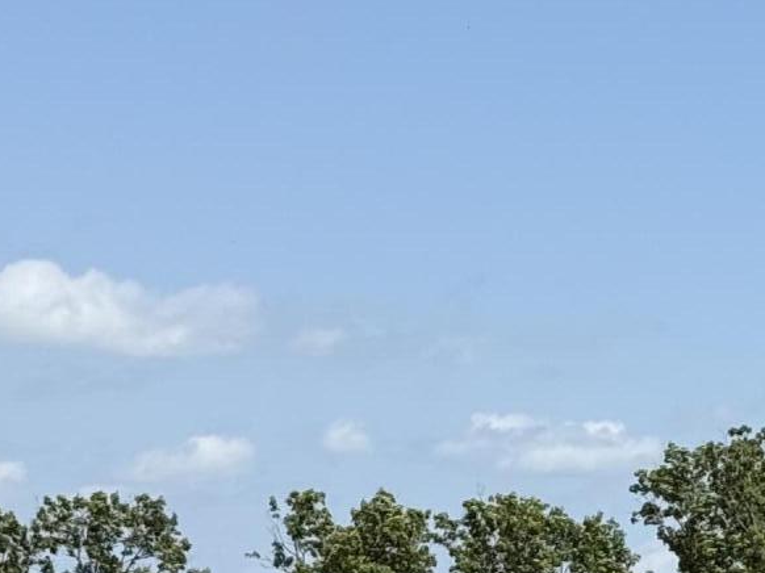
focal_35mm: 165
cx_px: 1133
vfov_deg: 8.7
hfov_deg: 11.5
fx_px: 3645
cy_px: 900
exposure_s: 1/4098
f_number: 1.78
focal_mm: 6.76
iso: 64
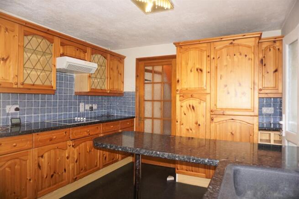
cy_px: 100
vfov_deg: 53.2
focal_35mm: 24
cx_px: 150
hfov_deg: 73.7
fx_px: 199
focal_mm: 16
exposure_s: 1/125
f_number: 3.5
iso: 800
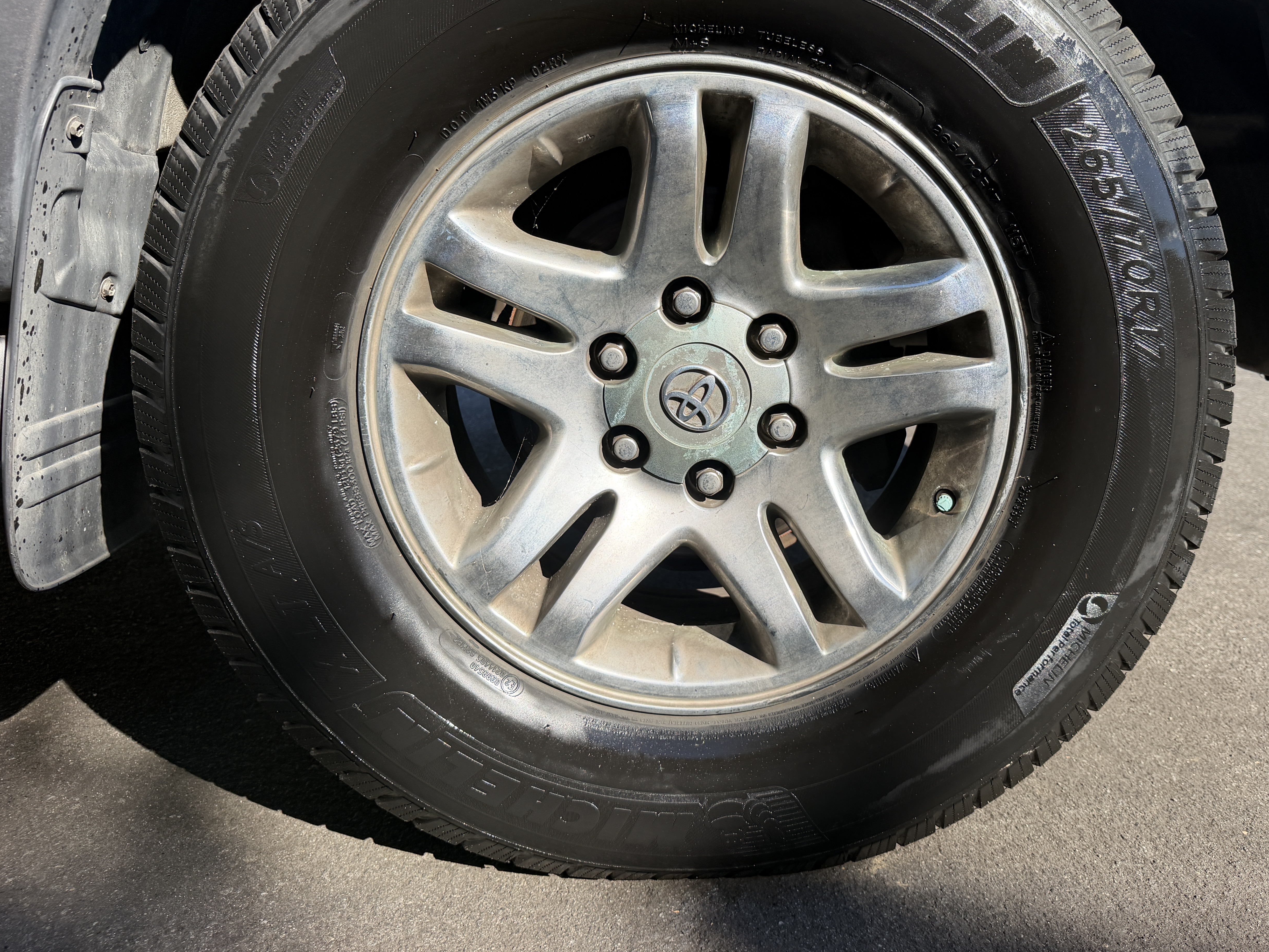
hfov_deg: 63.2
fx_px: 1026
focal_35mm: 28
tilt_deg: -11.5
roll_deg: +0.6
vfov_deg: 49.6
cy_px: 408
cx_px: 725
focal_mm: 6.76
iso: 100
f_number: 1.78
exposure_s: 1/1770
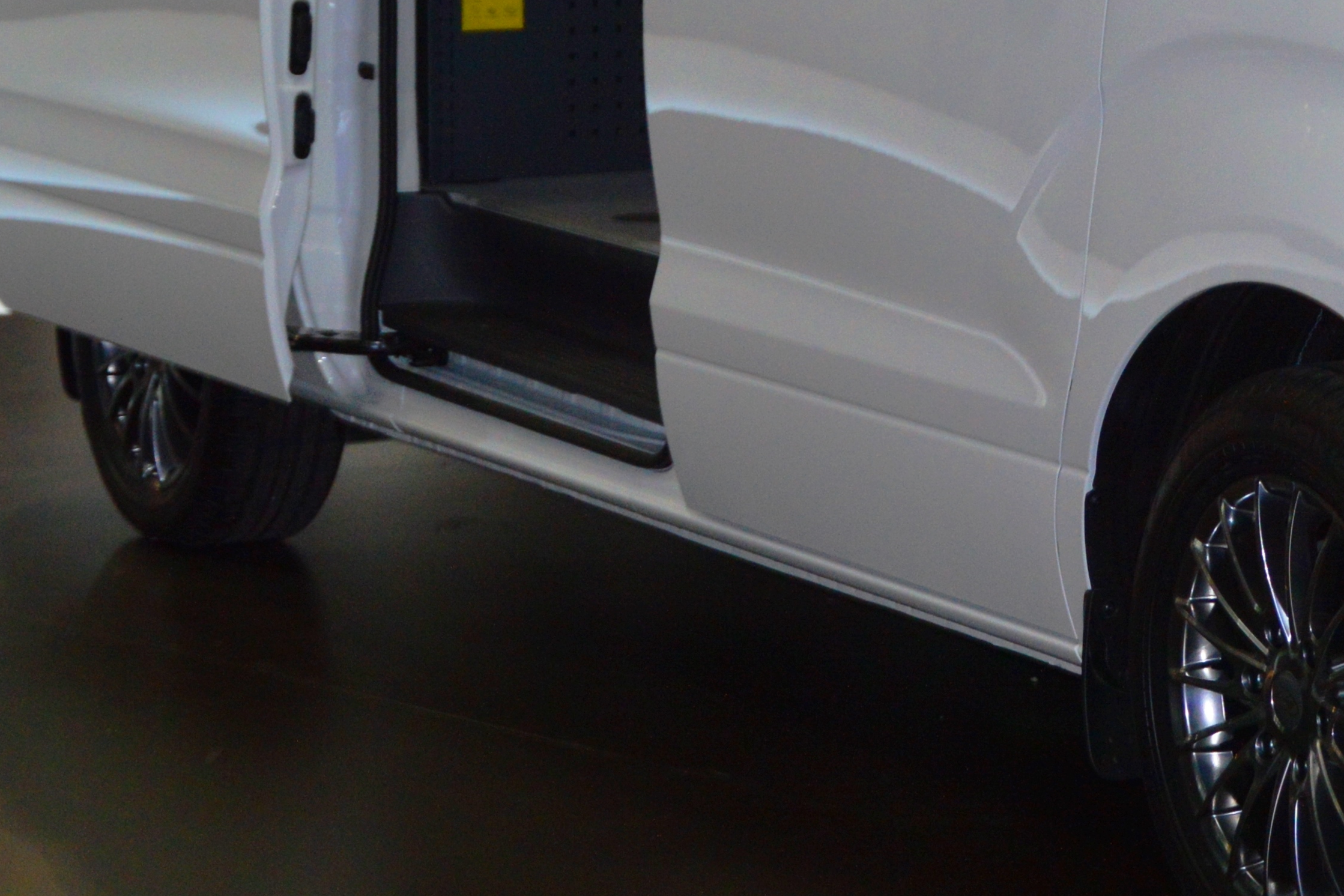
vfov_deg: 10.6
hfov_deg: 15.6
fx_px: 4787
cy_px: 128
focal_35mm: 128
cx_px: 1457
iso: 640
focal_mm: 35
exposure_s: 1/60
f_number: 4.5
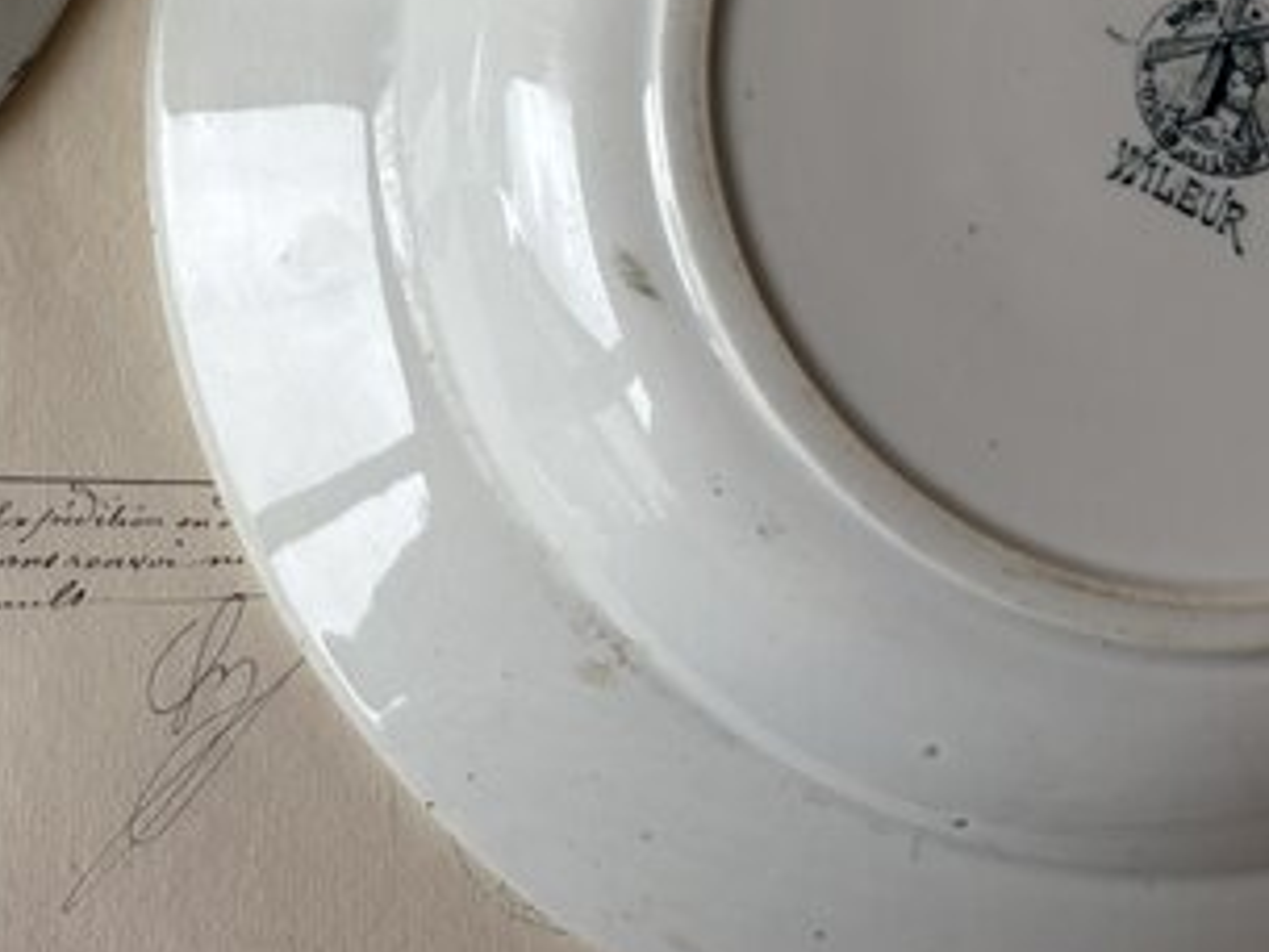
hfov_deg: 25.9
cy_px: -67
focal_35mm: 73
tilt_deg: -80.0
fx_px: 2676
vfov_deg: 19.4
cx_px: 142
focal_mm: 5.96
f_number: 1.6
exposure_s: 1/121
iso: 50
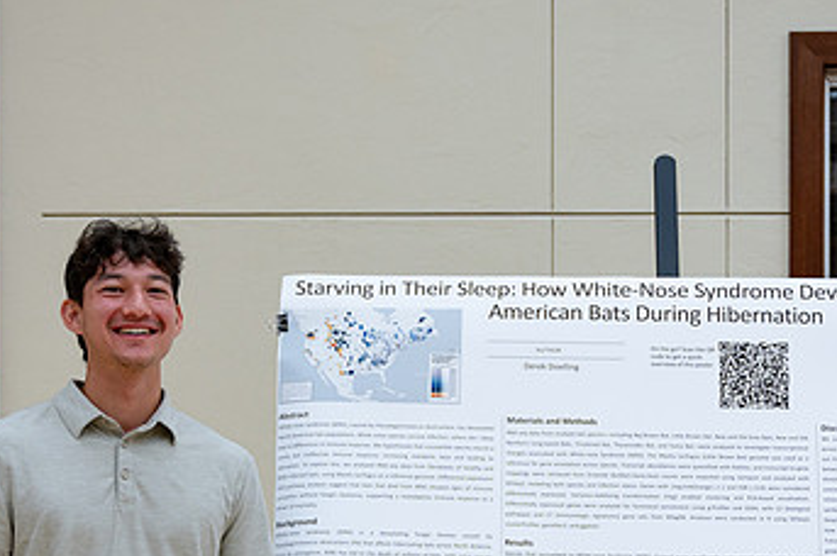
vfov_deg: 16.0
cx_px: 468
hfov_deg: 24.2
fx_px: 1951
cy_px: 507
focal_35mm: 84
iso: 640
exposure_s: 1/100
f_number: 4
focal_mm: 39
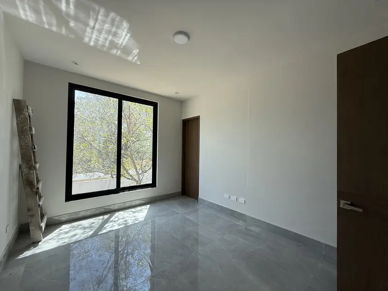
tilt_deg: +2.2
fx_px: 157
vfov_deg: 85.7
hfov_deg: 102.1
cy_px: 146
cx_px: 194
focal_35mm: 14
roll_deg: -1.5
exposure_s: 1/174
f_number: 2.2
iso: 50
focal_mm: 2.22
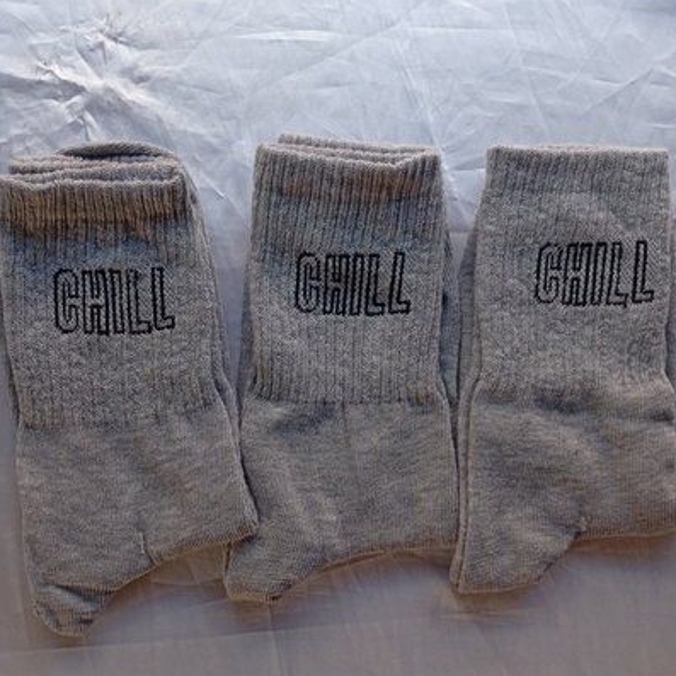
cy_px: 355
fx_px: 707
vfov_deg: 51.1
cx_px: 337
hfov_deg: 51.1
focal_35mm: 32
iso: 116
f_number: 1.8
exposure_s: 1/50
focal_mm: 3.98
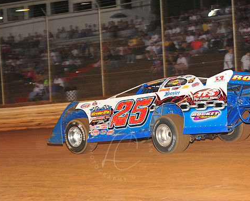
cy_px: 101
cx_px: 121
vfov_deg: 13.5
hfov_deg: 16.9
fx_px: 844
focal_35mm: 114
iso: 800
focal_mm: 100
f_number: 6.3
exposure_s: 1/160
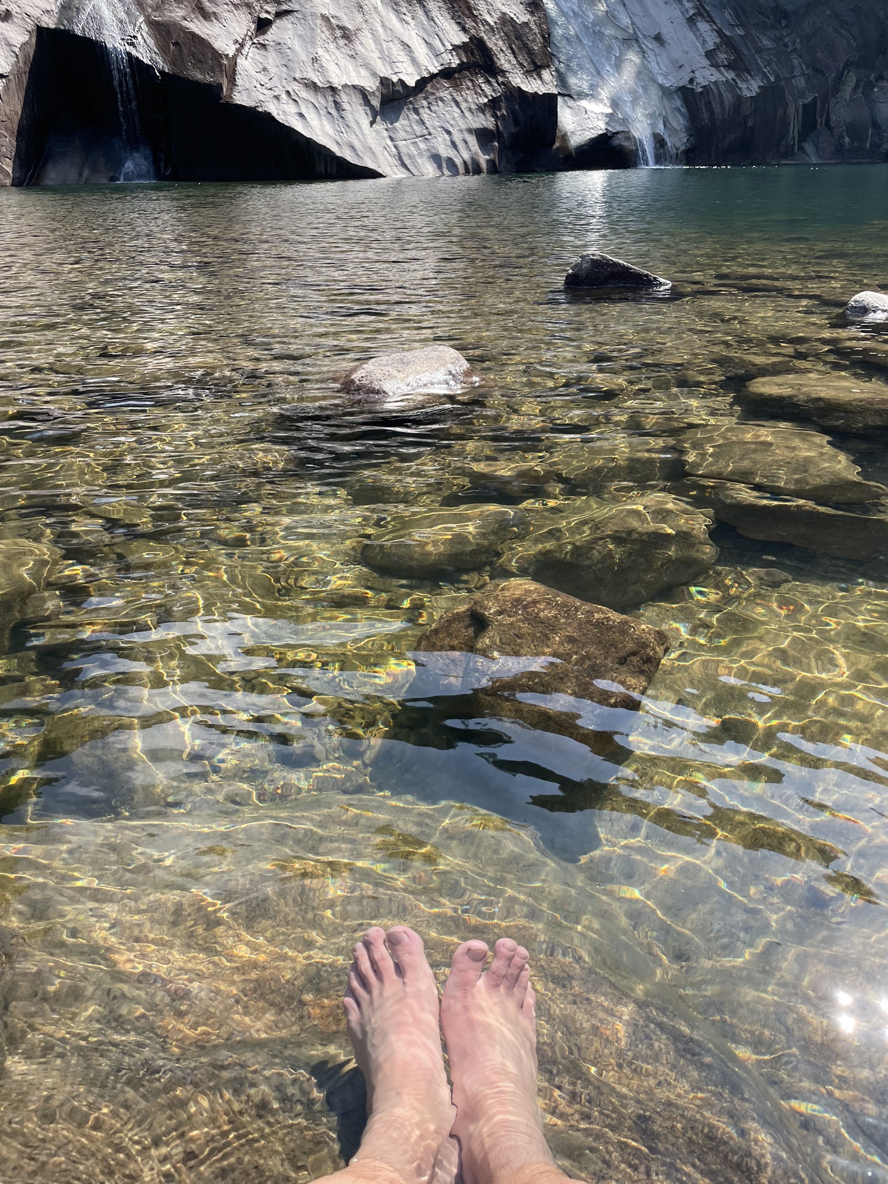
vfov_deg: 67.3
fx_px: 889
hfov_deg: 53.1
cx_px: 444
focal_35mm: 26
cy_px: 592
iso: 32
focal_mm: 4.2
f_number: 1.6
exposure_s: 1/1453
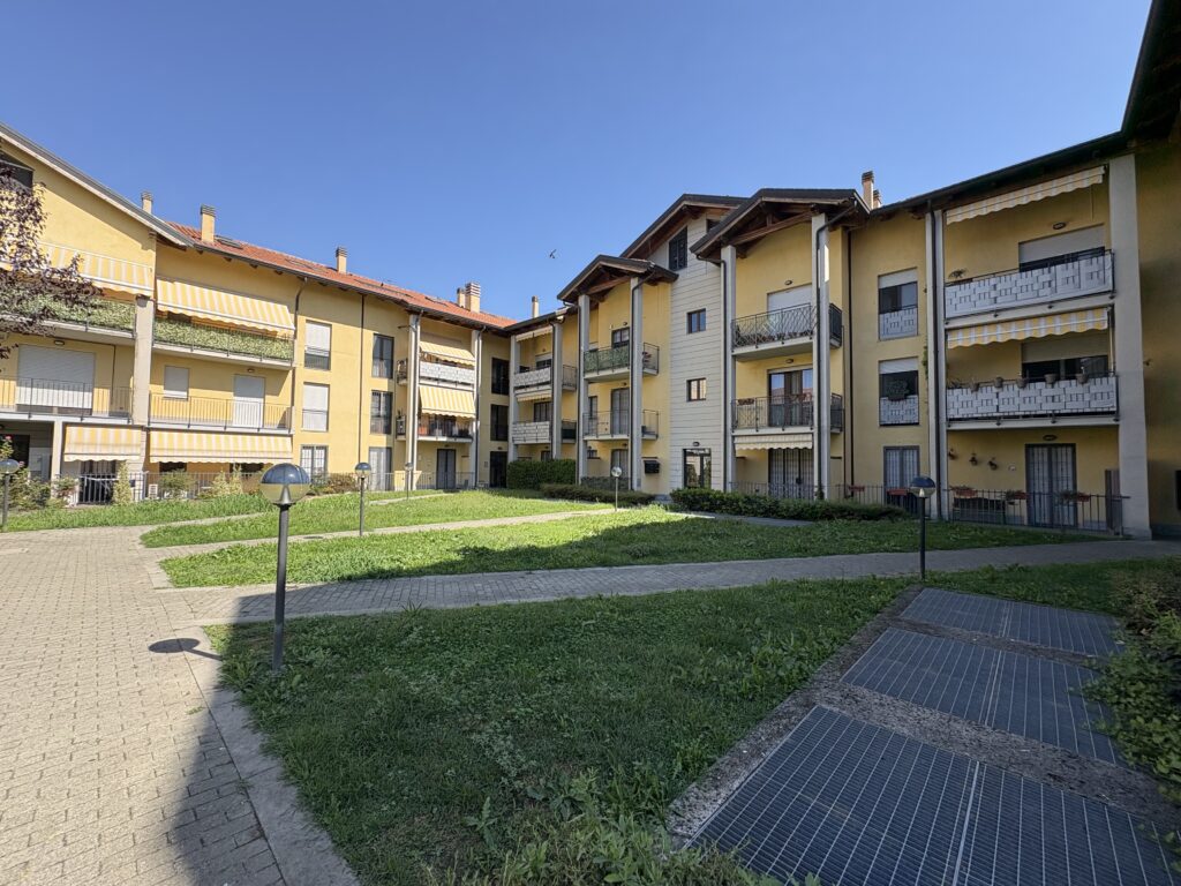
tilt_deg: +2.8
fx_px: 478
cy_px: 443
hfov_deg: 102.1
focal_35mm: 14
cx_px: 590
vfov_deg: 85.7
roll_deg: -0.3
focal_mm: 2.22
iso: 64
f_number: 2.2
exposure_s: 1/980
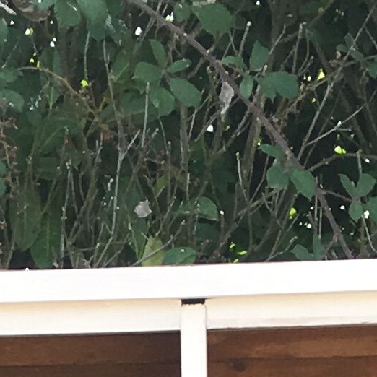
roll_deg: +1.7
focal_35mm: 198
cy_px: 1145
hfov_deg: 8.8
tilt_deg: -14.0
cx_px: 148
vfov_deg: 7.7
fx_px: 2440
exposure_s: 1/236
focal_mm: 4.15
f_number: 2.2
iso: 25
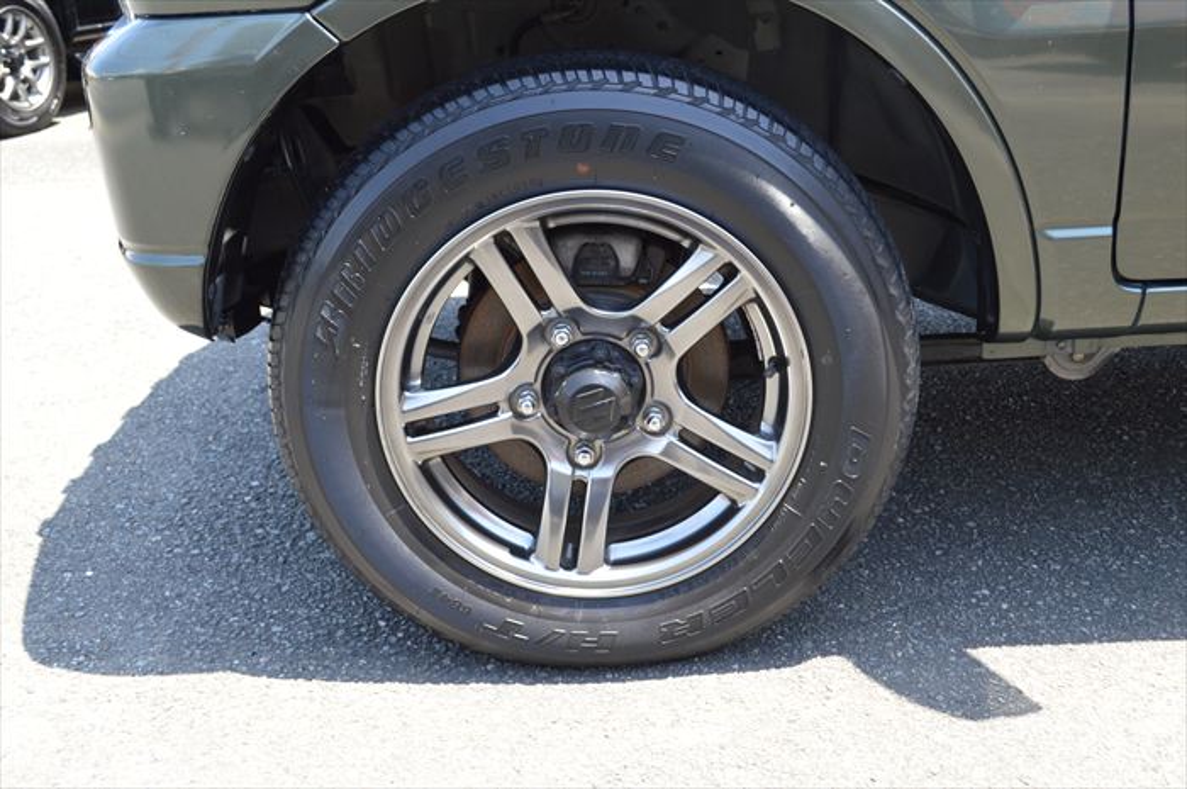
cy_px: 394
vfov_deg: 34.1
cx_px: 594
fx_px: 1284
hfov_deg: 49.6
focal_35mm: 39
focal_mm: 26
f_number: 5.6
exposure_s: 1/125
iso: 250
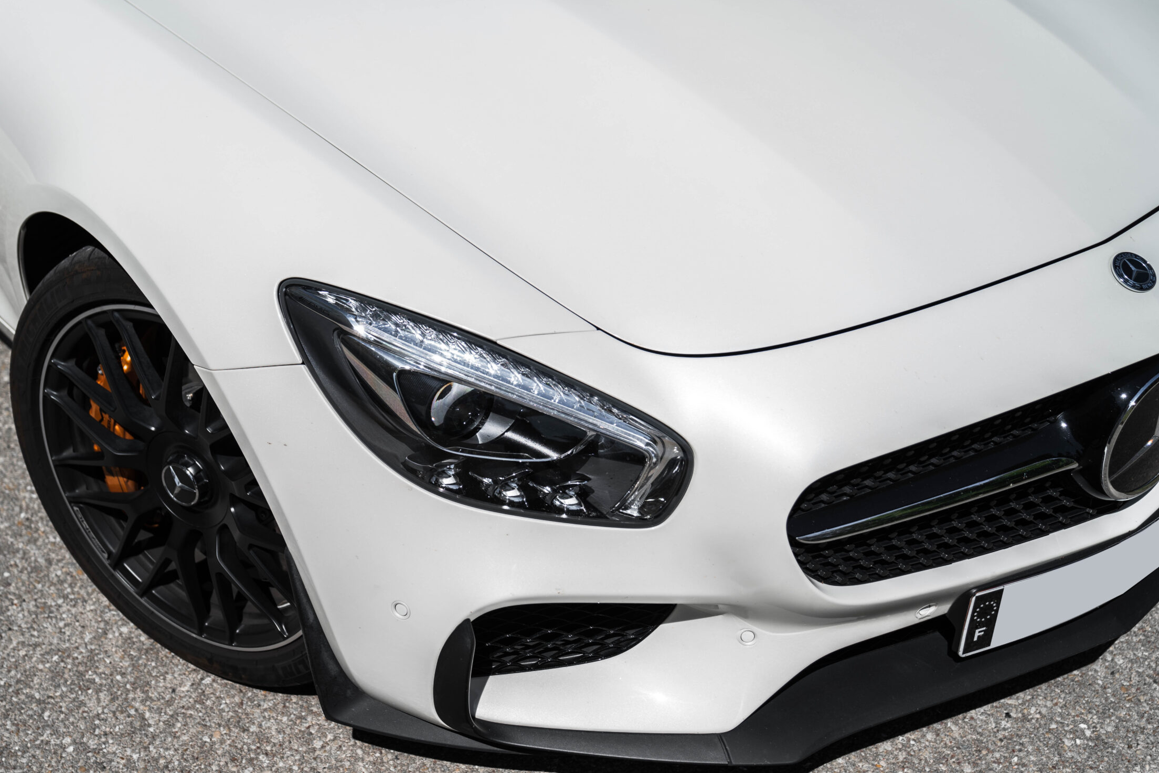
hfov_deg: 38.8
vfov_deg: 26.5
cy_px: 445
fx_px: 1642
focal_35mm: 51
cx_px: 504
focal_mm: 44
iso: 80
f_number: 3.2
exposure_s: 1/500
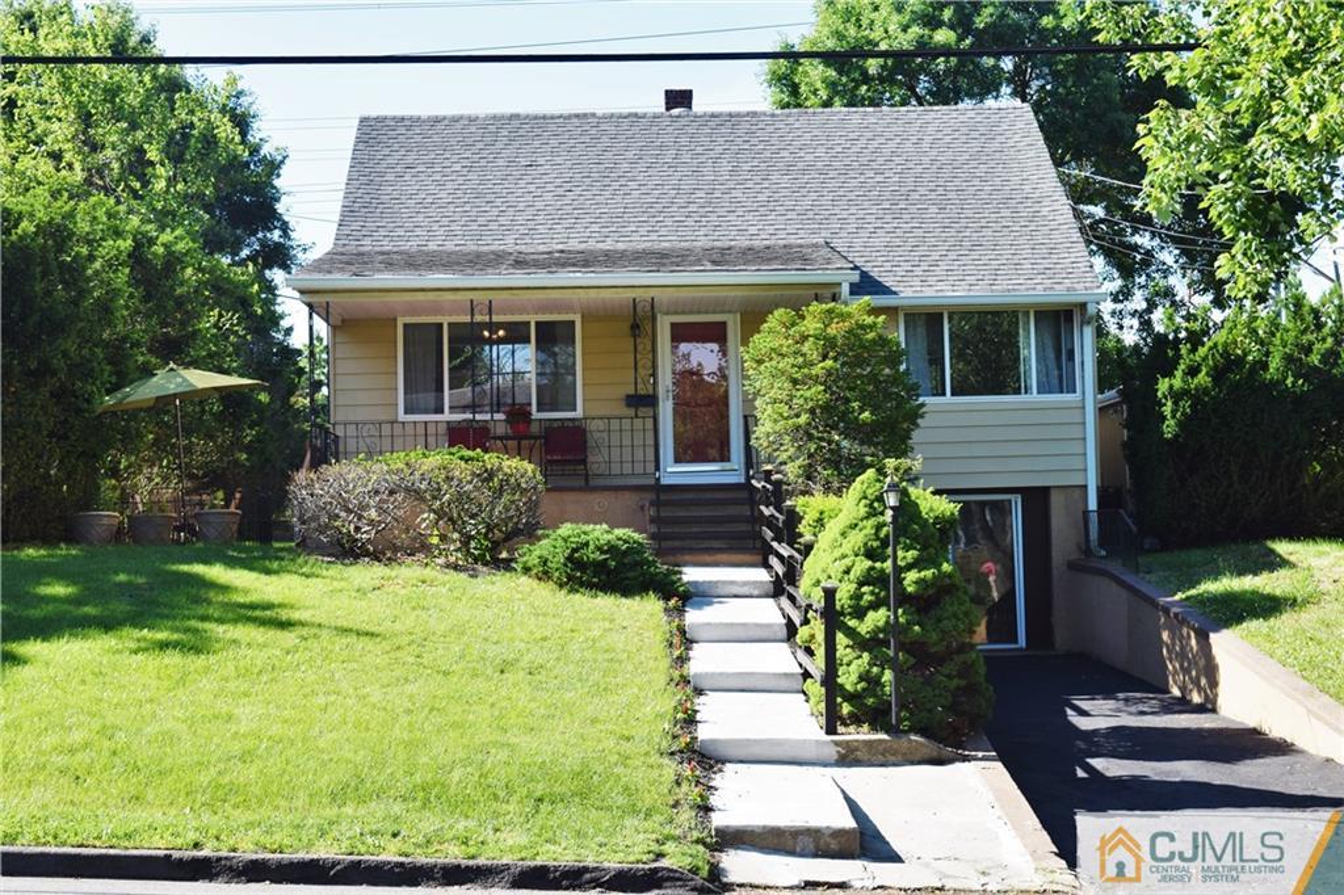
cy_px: 448
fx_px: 1959
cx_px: 672
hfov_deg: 37.9
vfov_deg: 25.7
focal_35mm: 52
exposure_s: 1/250
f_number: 8
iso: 200
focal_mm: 35
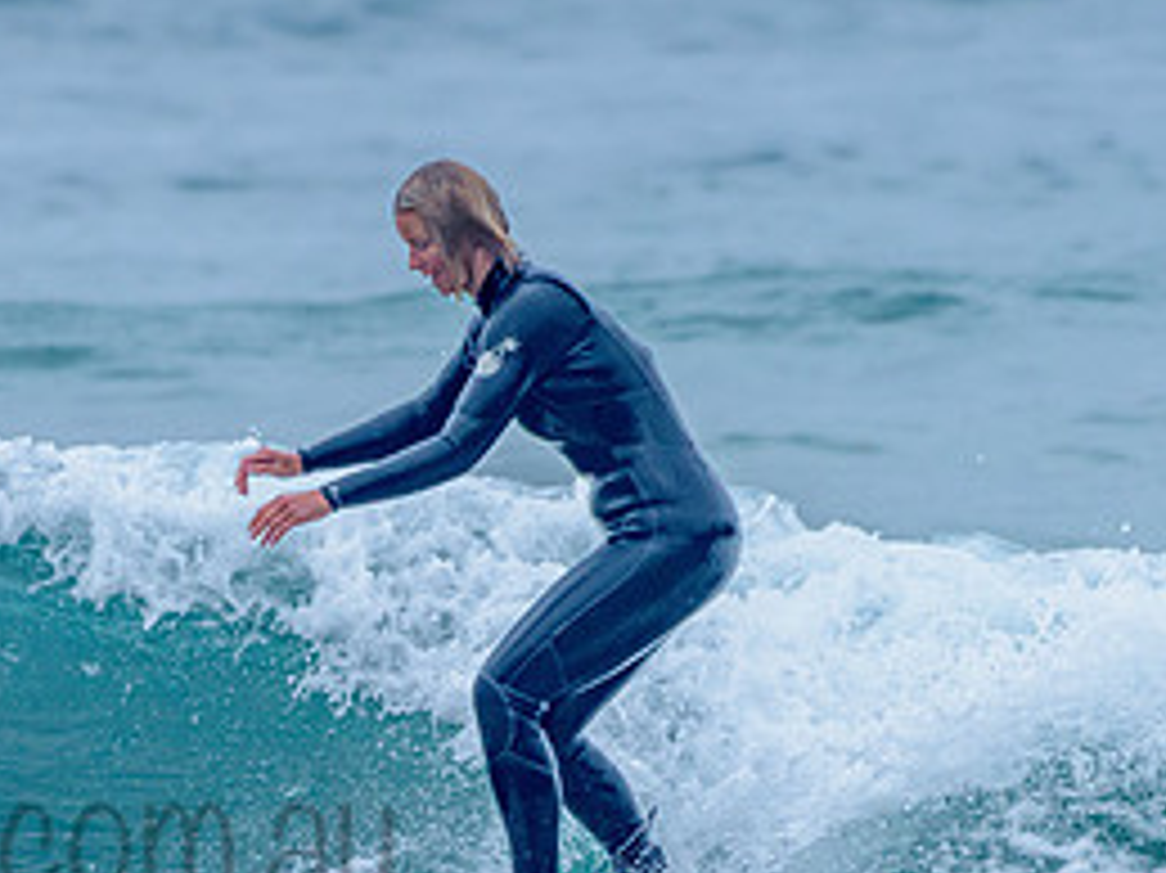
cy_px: 603
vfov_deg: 1.1
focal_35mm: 1354
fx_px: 45587
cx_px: 202
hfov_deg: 1.5
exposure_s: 1/2000
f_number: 5.6
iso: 800
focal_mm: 500
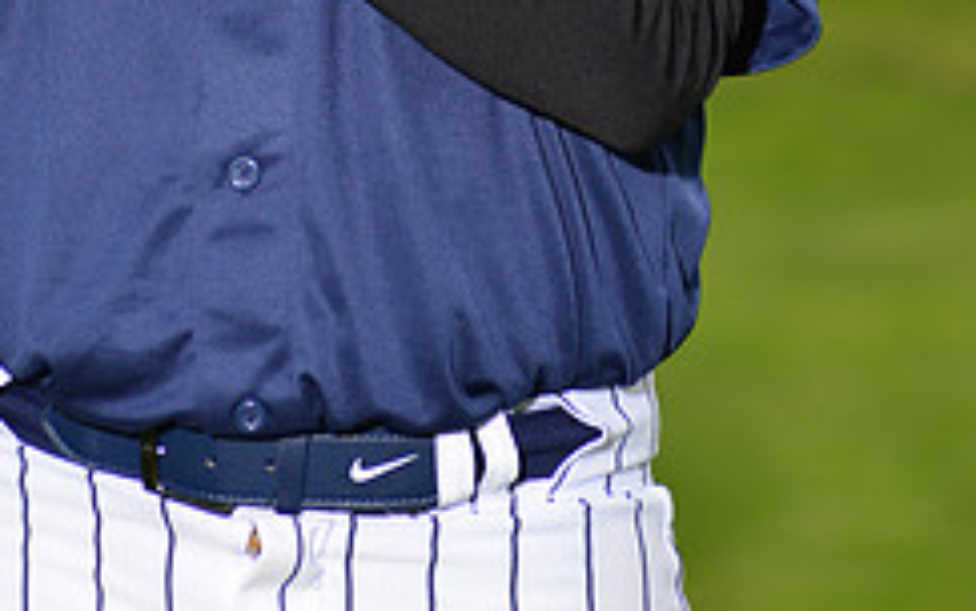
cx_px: 299
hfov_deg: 5.4
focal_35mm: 390
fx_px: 10376
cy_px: -426
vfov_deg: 3.4
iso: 200
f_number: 6.3
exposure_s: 1/200
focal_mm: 160
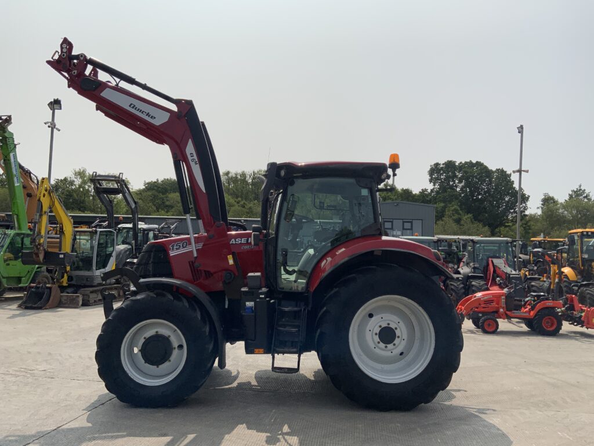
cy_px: 223
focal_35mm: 29
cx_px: 297
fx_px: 498
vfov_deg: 48.2
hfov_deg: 61.7
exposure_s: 1/5263
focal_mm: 3
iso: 20
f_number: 1.8
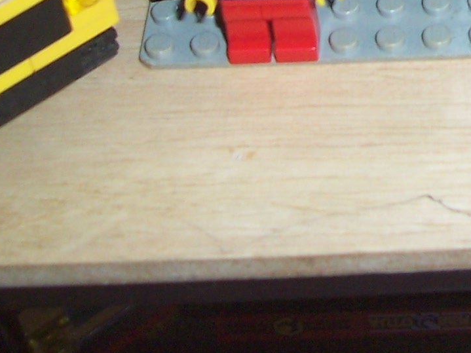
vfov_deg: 12.7
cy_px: -212
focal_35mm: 109
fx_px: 1483
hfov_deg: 17.5
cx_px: 506
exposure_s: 1/60
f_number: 2.7
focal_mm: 5.6
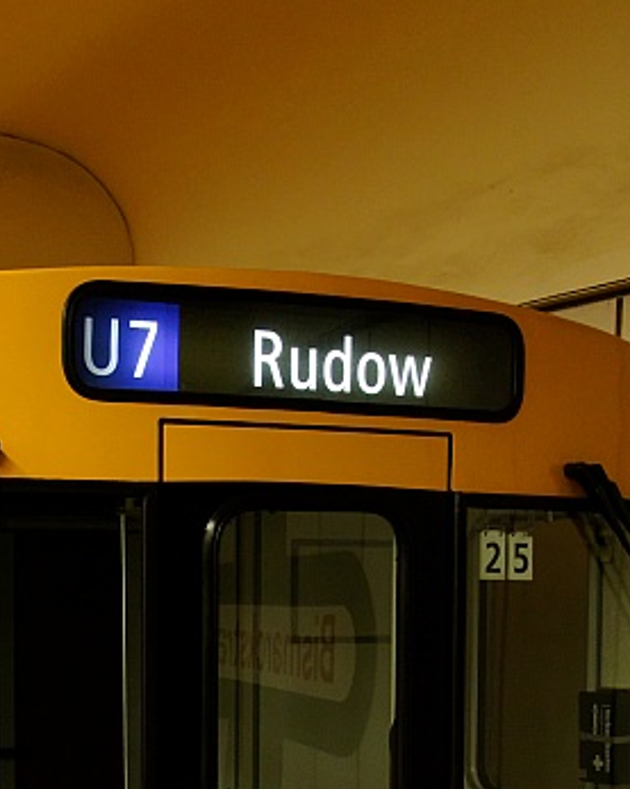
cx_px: 111
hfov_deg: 20.7
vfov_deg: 25.5
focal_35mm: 73
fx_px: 1704
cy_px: 662
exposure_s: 1/60
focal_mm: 18
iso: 800
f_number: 3.5
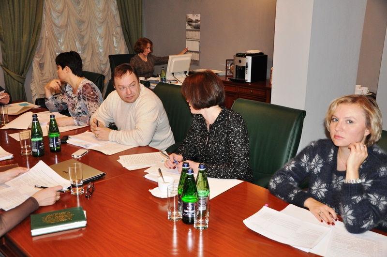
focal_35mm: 38
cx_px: 194
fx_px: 403
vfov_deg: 35.4
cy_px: 128
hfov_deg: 51.3
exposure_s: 1/60
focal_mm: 25
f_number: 4
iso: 800
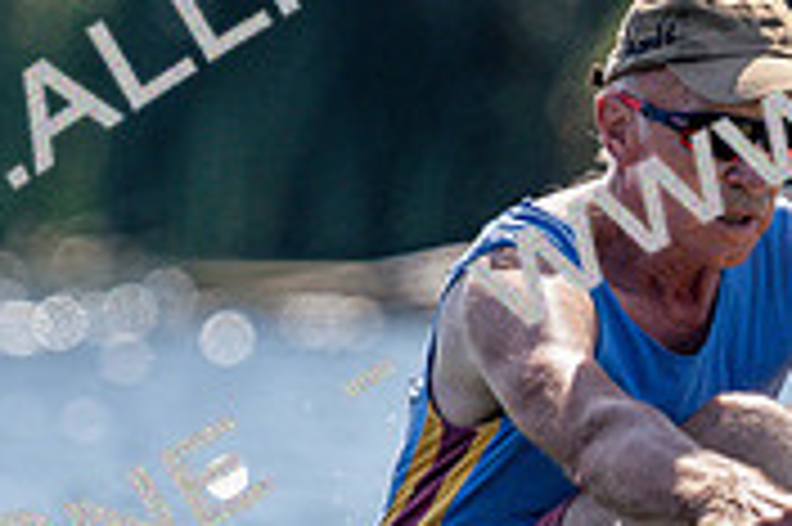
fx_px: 35694
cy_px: 402
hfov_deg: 1.3
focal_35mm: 1624
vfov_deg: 0.8
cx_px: 140
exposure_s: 1/1600
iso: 320
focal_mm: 493
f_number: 6.3
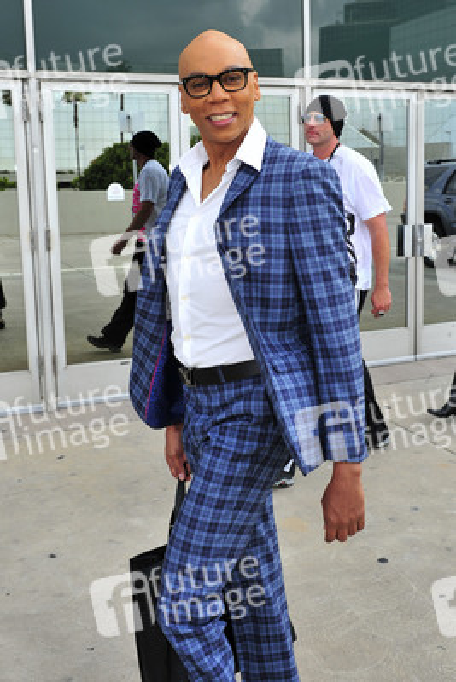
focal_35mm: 31
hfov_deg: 42.4
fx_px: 588
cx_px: 228
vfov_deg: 60.3
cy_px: 341
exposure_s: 1/400
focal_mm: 31
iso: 320
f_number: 6.3
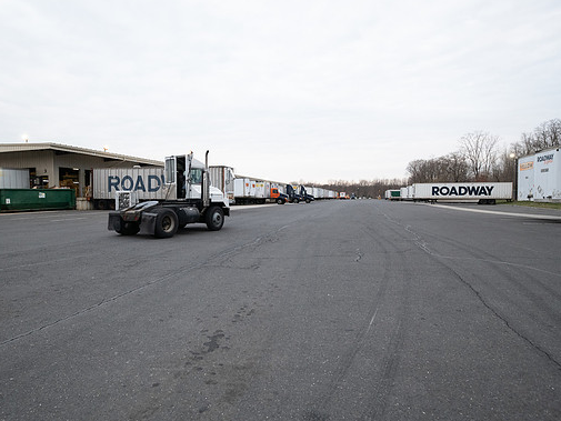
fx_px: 340
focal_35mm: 21
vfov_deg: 63.5
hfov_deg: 78.6
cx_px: 246
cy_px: 208
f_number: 5.6
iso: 1600
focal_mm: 19
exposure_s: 1/125
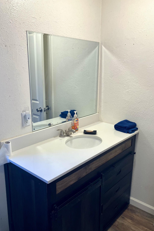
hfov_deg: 43.6
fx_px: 193
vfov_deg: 61.9
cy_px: 119
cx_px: 75
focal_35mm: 30
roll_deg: -0.8
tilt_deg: -13.9
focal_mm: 3.99
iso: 50
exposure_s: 1/60
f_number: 1.8
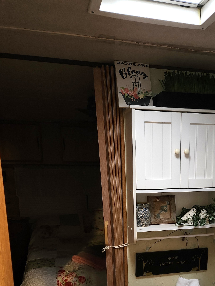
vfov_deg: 46.0
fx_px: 315
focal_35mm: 38
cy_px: 236
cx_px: 163
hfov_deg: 36.8
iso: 125
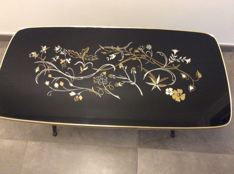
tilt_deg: -64.9
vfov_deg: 44.1
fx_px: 216
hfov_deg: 56.9
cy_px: 87
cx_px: 117
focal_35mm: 32
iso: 320
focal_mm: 3.3
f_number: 2.4
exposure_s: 1/17
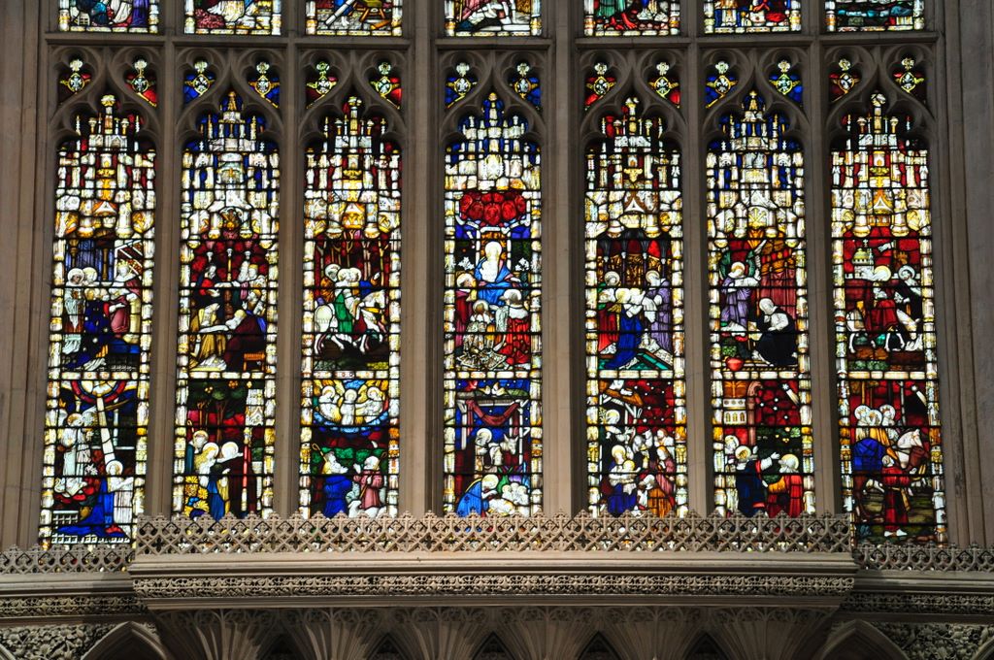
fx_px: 2565
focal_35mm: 93
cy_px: 330
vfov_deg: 14.7
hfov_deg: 21.9
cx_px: 497
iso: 800
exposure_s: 1/30
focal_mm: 62
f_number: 7.1
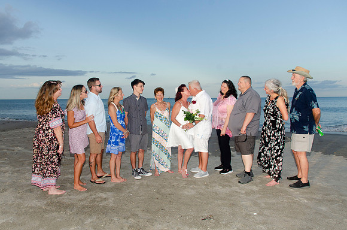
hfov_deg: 62.0
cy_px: 115
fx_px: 289
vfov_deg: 43.4
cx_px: 174
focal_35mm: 30
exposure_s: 1/250
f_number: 7.1
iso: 200
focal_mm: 20
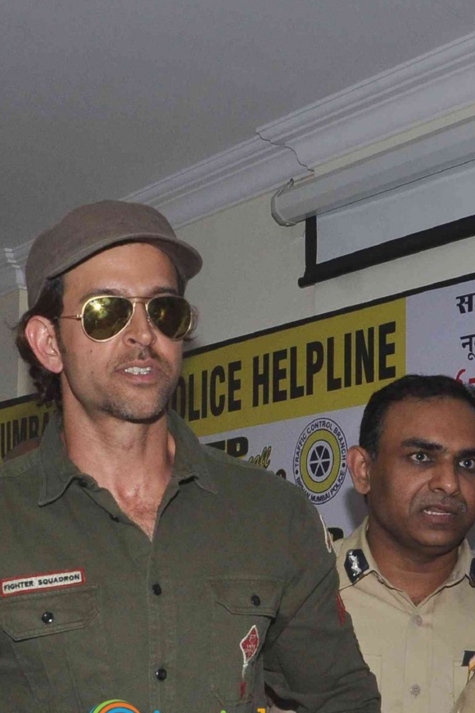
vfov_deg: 28.3
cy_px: 567
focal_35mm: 70
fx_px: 1385
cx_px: 245
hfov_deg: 19.5
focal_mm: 18
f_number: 10
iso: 640
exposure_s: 1/200
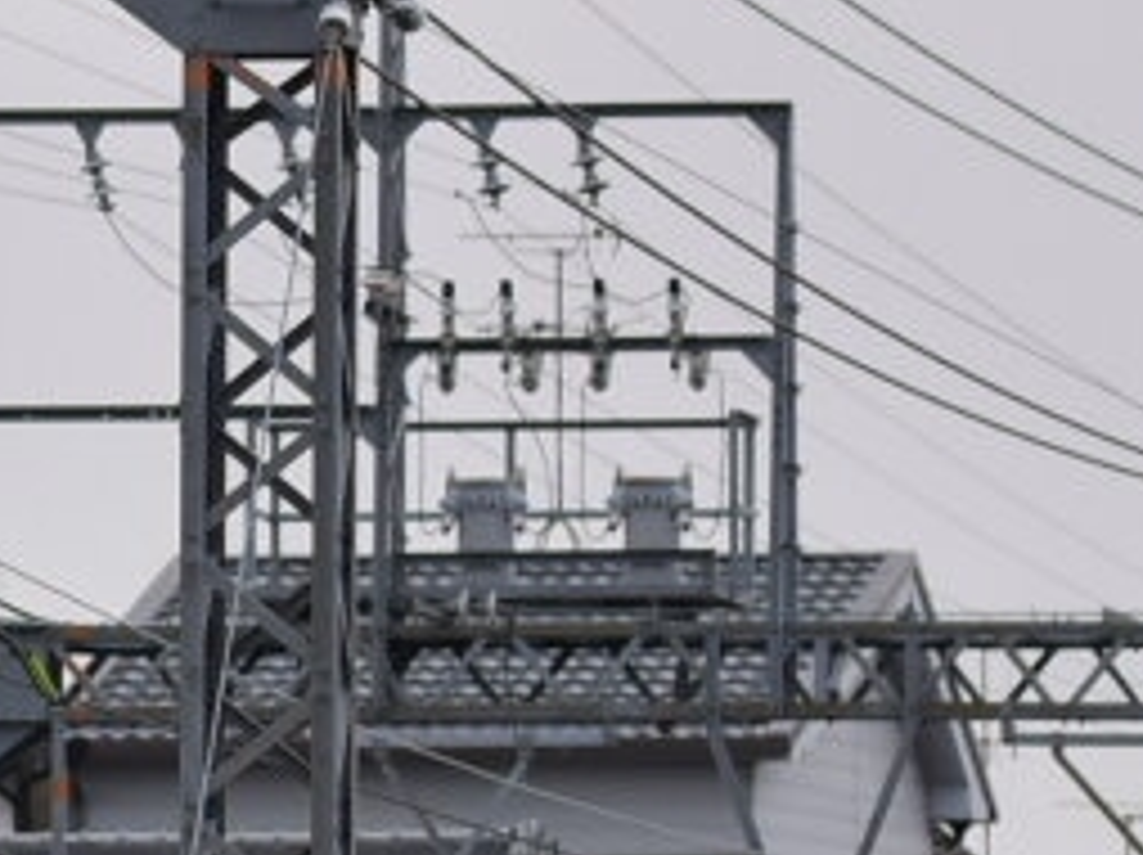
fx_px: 25217
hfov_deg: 2.6
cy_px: 1161
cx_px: -1382
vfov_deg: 1.9
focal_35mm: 764
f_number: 4
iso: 450
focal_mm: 105
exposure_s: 1/1000
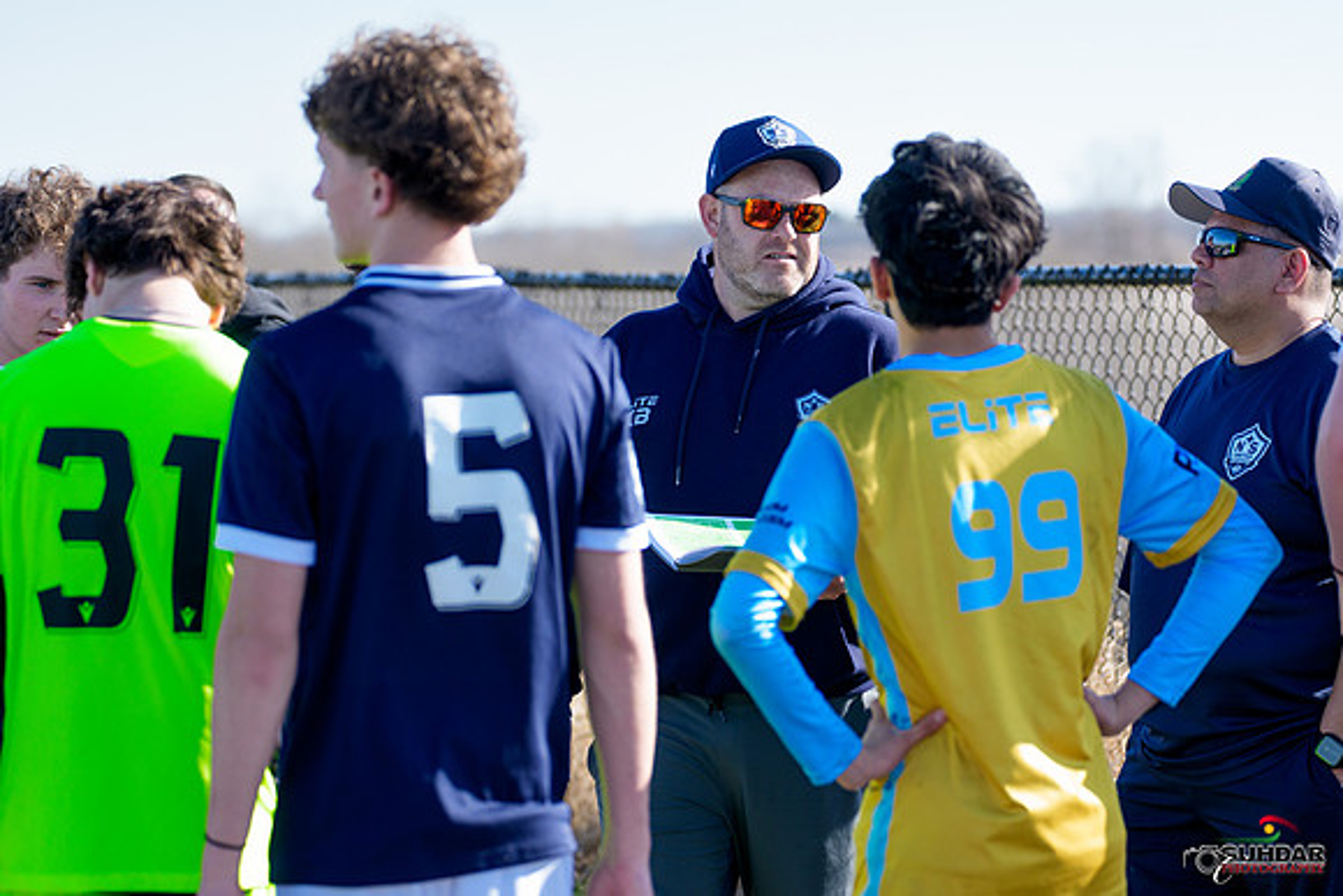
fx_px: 6455
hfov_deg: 11.9
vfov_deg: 7.9
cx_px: 672
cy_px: 448
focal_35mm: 173
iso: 640
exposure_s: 1/1250
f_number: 5.6
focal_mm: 173
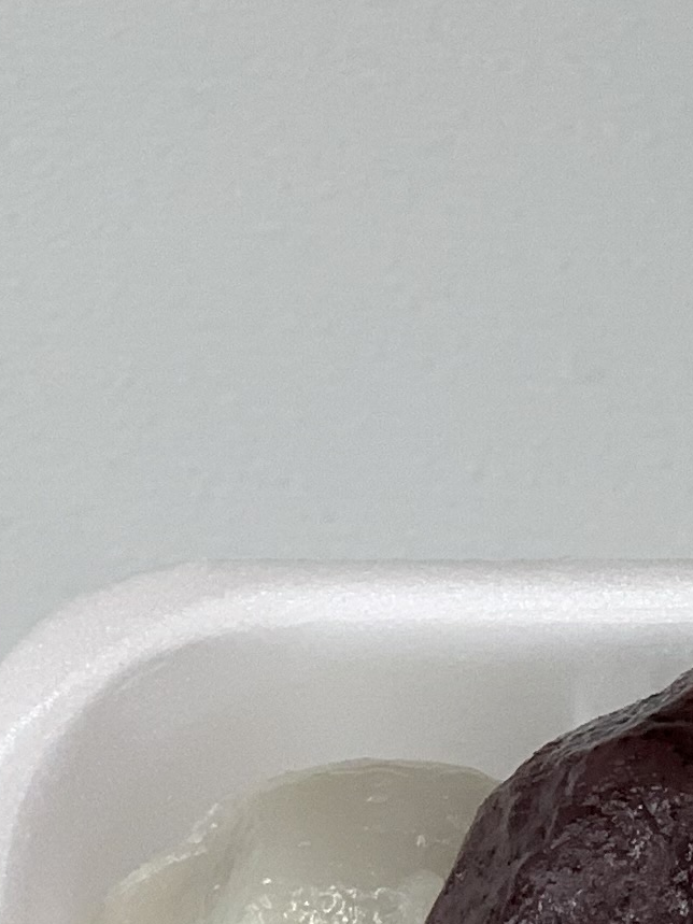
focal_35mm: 244
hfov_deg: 5.9
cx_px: 1413
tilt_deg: -34.9
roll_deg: +0.9
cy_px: 1462
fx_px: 6515
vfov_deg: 7.9
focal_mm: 6
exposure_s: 1/120
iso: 50
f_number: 2.4
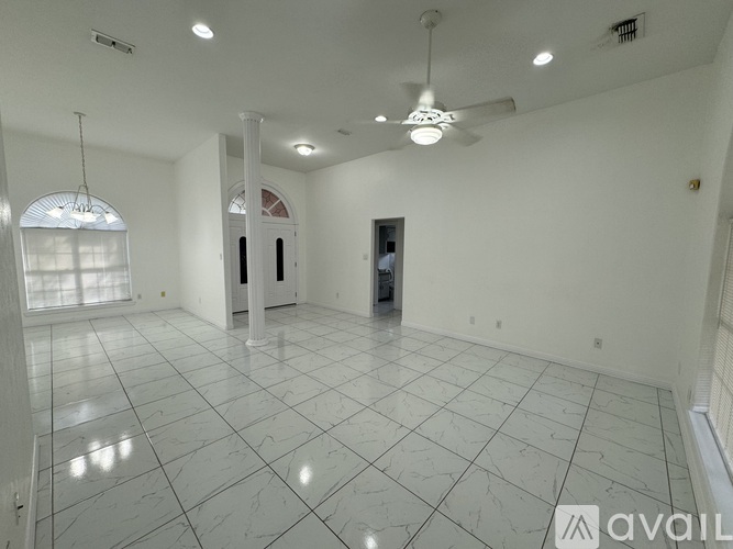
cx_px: 366
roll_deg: -0.7
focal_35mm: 14
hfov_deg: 102.1
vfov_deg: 85.7
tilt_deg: -5.6
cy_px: 274
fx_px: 296
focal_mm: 2.22
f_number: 2.2
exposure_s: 1/120
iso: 100
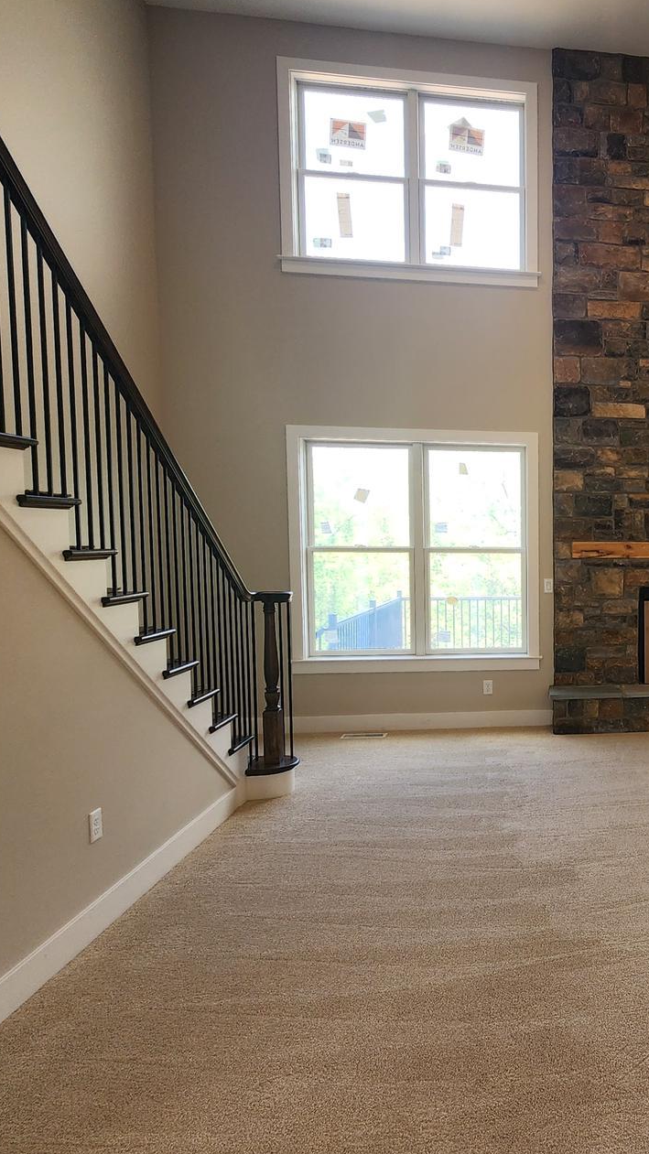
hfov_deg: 42.2
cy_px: 579
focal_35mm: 23
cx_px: 661
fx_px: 704
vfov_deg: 78.7
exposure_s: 1/120
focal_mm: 2.2
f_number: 2.2
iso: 64
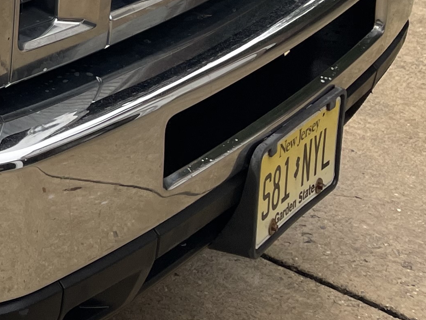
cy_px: -209
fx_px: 1231
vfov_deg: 13.6
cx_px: -317
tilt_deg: -11.9
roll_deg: +0.0
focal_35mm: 100
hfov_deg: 16.7
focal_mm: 4.2
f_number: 1.6
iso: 32
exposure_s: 1/316
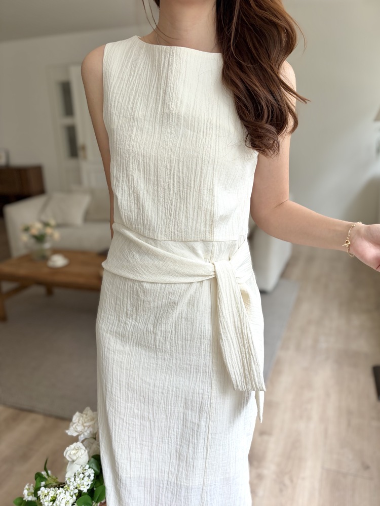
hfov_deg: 53.1
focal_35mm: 26
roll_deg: +1.8
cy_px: 253
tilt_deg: -15.7
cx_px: 190
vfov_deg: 67.3
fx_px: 381
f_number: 1.6
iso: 40
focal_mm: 5.96
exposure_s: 1/122
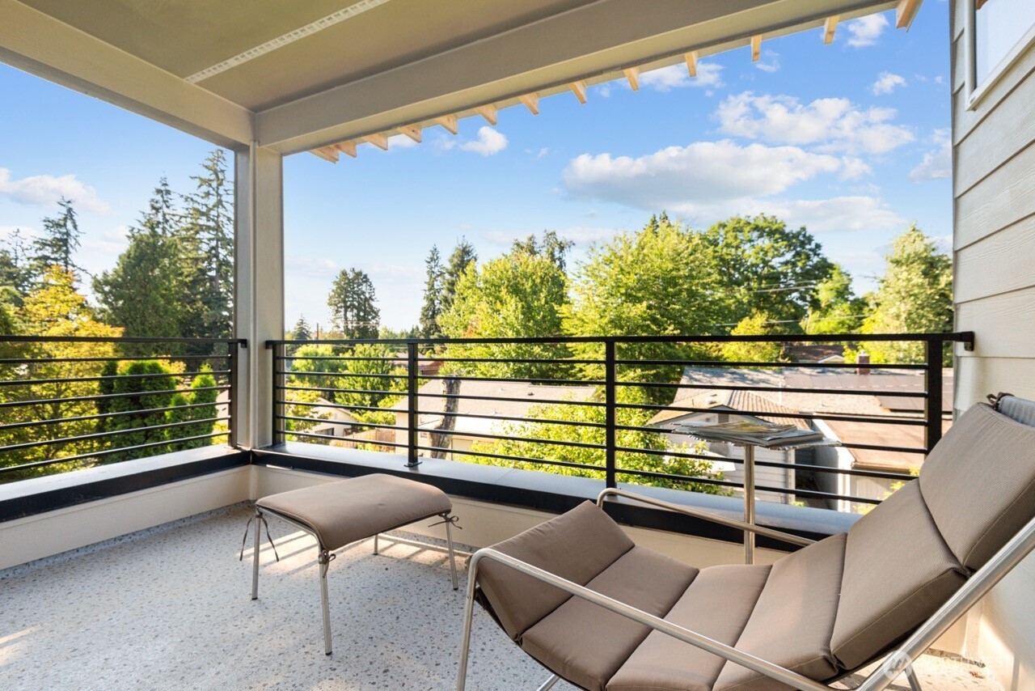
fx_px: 460
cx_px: 518
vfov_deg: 73.8
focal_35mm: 16
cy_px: 346
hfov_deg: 96.7
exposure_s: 1/800
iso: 400
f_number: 8
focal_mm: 16
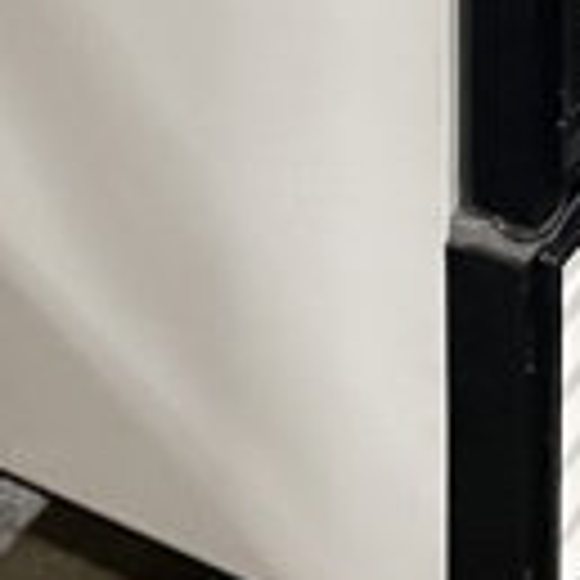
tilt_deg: -10.3
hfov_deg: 12.0
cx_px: 472
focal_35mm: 145
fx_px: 2749
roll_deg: -0.6
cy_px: -1068
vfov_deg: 9.7
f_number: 1.6
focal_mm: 4.2
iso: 160
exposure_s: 1/60
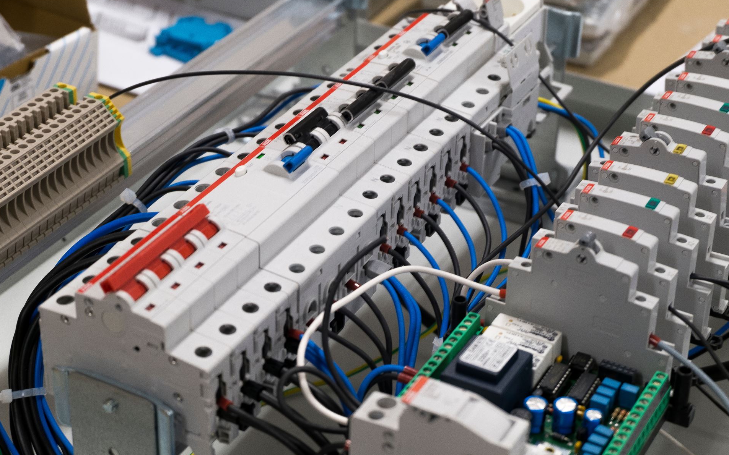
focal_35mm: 77
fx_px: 1530
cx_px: 366
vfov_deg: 16.9
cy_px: 215
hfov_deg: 26.8
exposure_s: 1/15
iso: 400
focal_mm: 50
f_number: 5.6
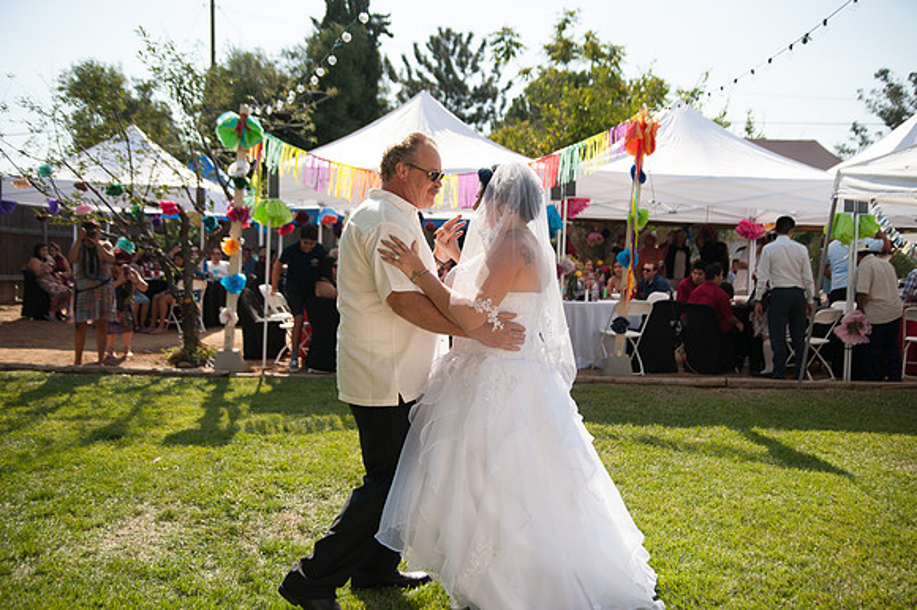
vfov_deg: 41.1
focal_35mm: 32
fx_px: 815
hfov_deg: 58.7
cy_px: 305
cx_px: 458
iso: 200
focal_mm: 32
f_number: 2.8
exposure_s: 1/2500
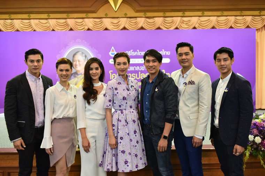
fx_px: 258
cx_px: 132
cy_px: 88
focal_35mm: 35
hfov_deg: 54.4
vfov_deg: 37.9
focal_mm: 35
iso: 2000
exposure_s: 1/80
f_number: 2.5
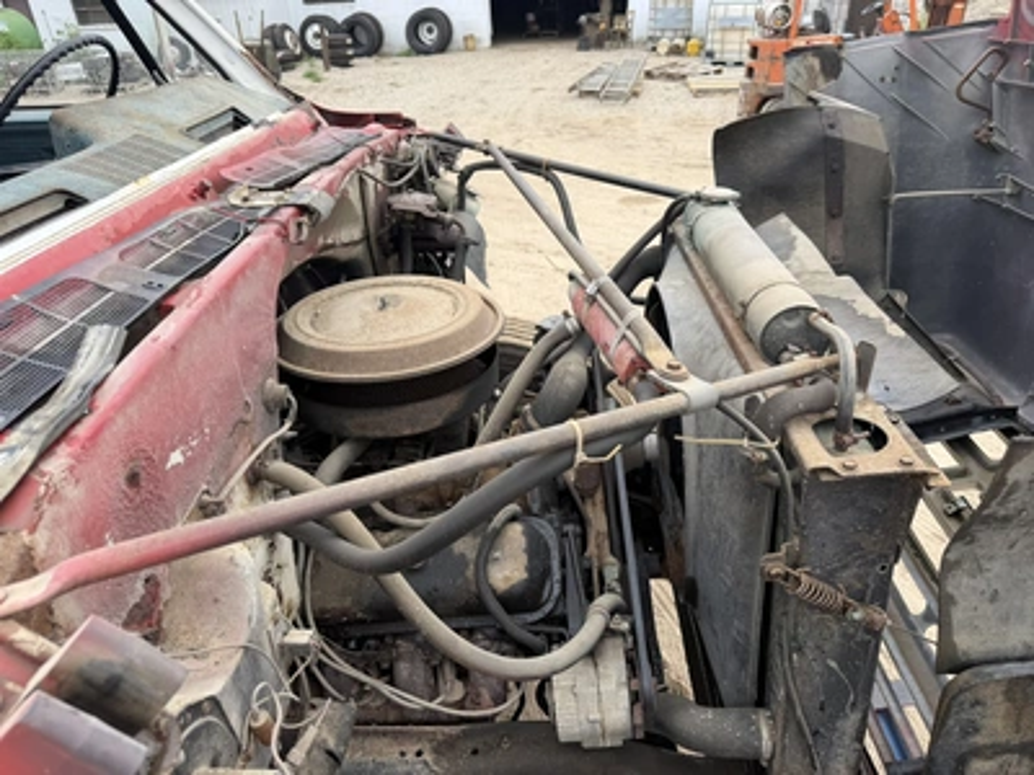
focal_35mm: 24
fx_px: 717
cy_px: 388
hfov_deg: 71.6
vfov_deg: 56.8
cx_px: 517
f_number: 1.78
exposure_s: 1/831
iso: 80
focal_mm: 6.76
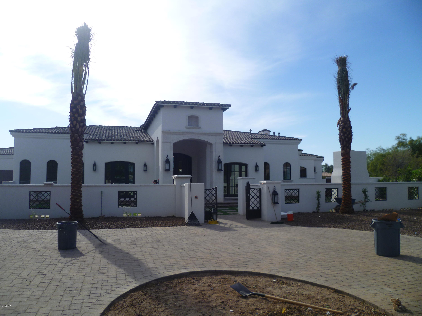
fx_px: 341
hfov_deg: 63.4
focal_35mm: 28
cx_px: 211
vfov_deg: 49.7
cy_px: 158
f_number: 9
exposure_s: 1/200
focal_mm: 5
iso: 80
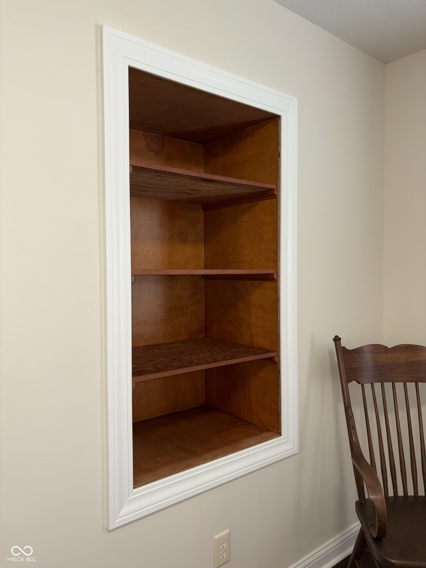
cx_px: 213
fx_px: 427
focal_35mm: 26
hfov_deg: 53.1
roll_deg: +0.0
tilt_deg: -0.9
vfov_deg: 67.3
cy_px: 284
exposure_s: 1/30
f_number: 1.6
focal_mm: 5.96
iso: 32
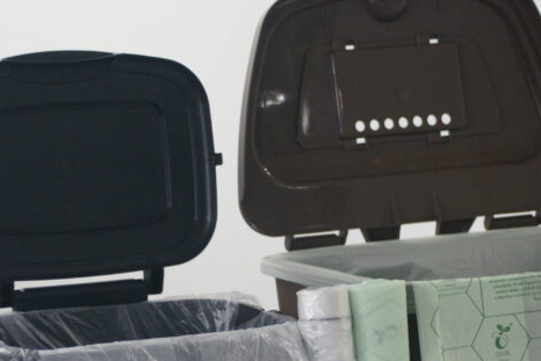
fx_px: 2722
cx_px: 257
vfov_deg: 7.6
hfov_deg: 11.3
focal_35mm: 181
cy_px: 317
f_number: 4
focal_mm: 55
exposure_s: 1/40
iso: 800
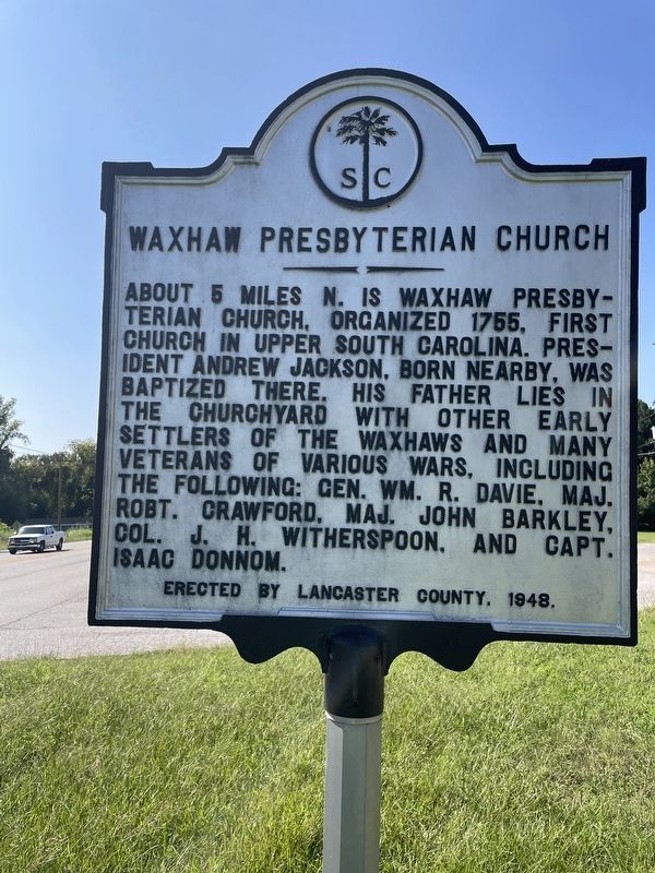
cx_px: 328
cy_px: 436
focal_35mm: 26
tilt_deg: +7.0
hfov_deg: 53.1
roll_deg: +0.3
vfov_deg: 67.3
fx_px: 656
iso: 32
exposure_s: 1/2174
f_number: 1.6
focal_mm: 4.2
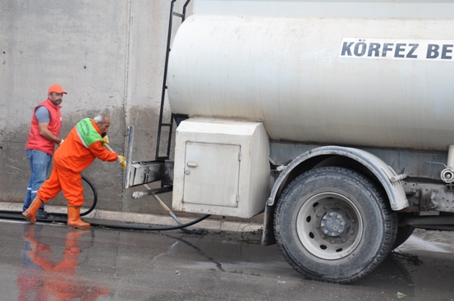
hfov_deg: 30.5
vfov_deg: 20.5
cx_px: 246
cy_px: 141
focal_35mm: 66
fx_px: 831
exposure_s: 1/125
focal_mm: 38
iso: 200
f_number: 5.6
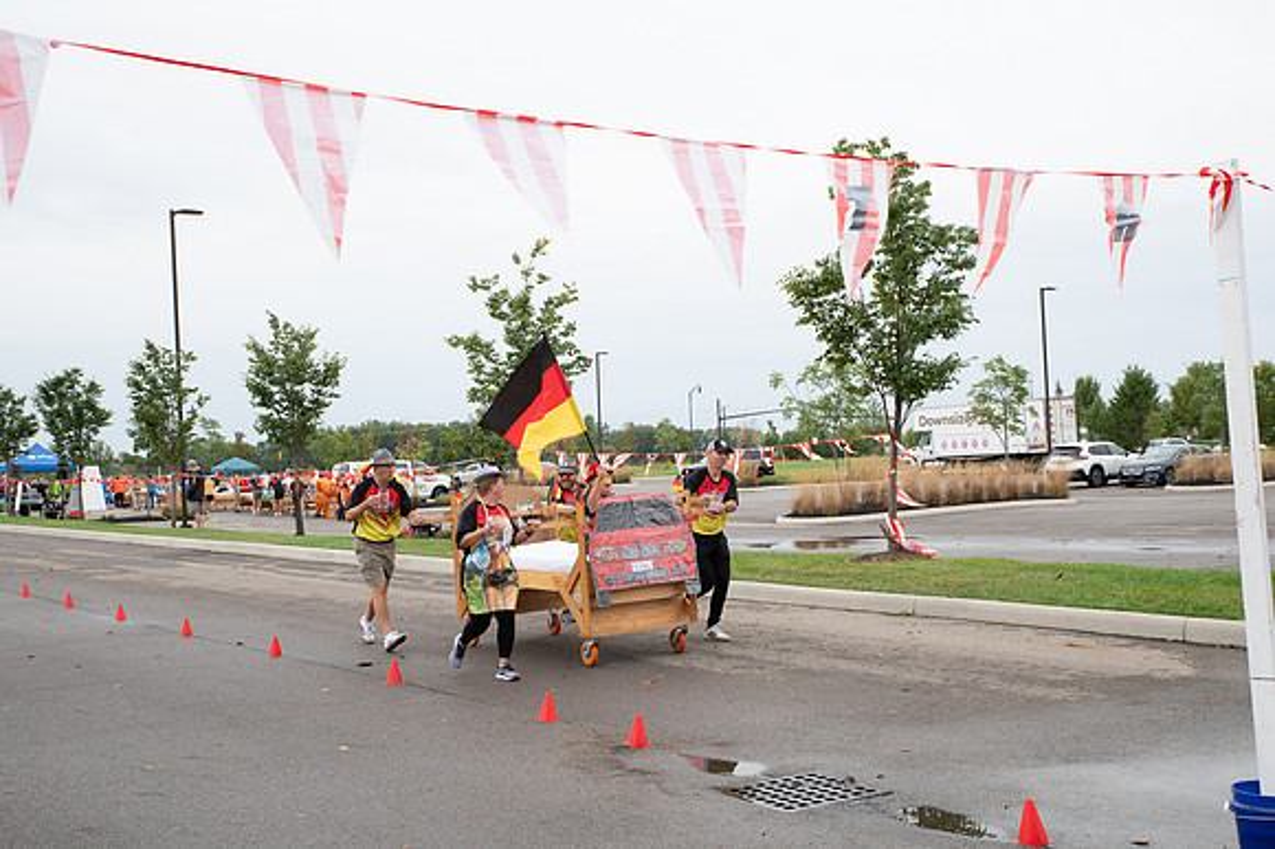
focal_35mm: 42
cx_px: 638
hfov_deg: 46.4
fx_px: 1487
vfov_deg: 31.9
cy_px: 424
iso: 640
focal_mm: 42
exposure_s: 1/320
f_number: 7.1
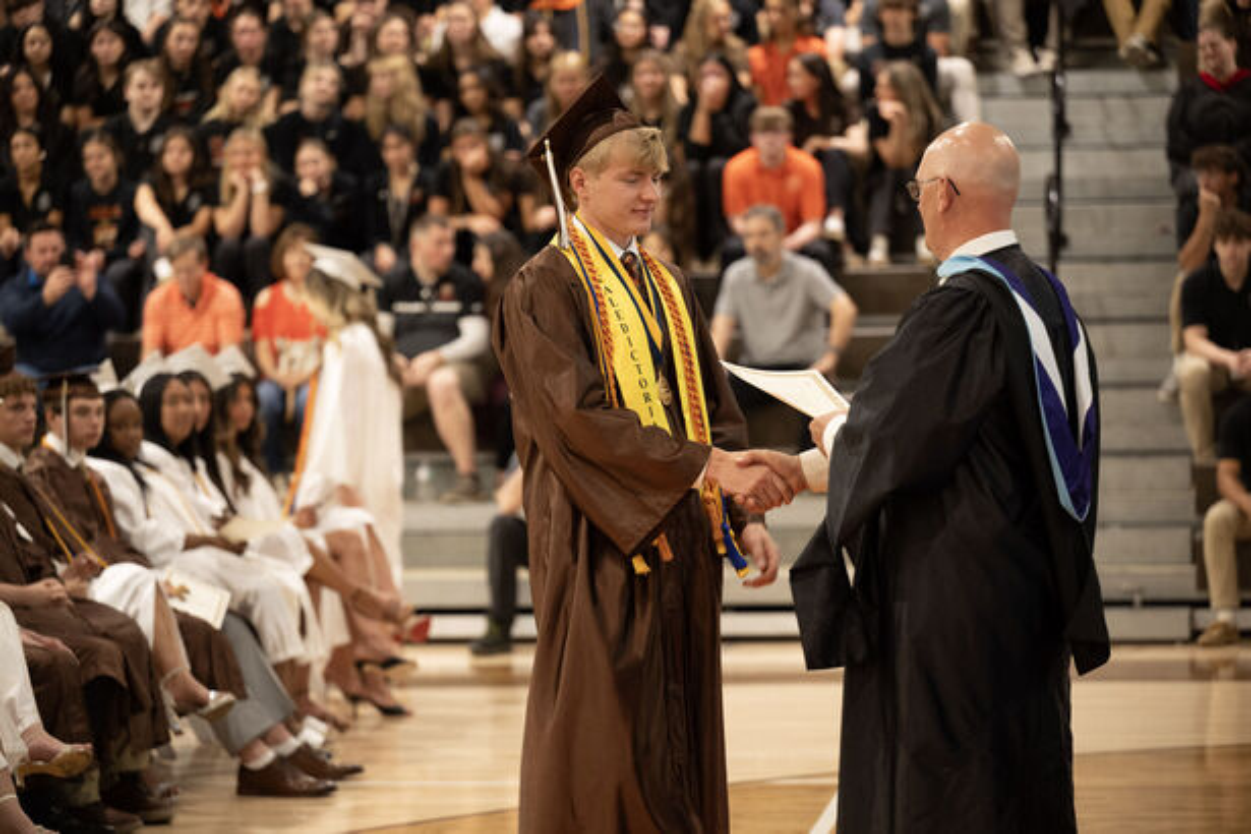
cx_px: 626
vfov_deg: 11.9
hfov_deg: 17.8
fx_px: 3996
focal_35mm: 115
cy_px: 417
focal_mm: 115
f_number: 2.8
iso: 1600
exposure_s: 1/100
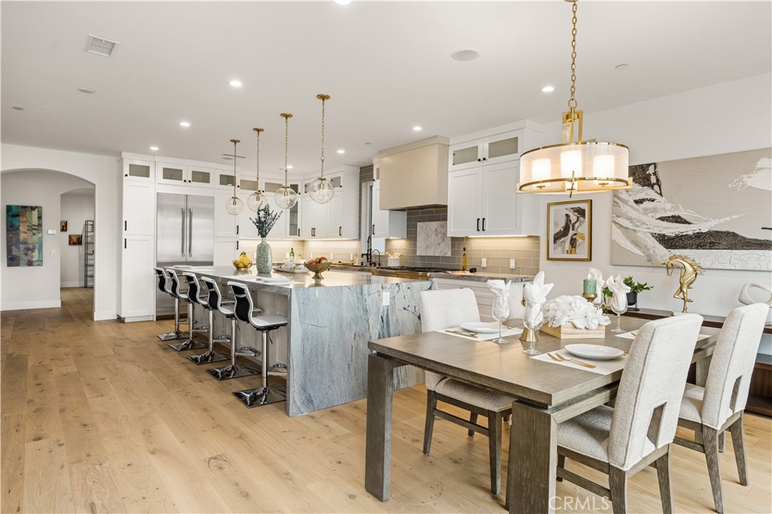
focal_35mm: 19
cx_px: 386
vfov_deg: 64.5
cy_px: 257
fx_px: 407
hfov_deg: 86.9
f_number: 6.3
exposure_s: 1/10
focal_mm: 19
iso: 100
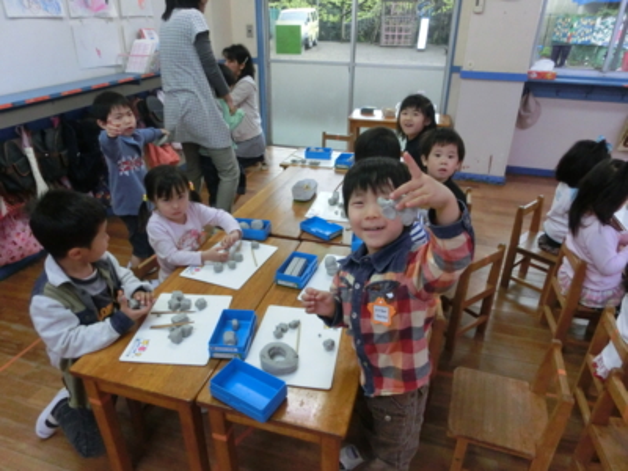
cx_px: 314
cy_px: 236
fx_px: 435
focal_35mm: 24
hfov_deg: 71.6
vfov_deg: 56.8
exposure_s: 1/250
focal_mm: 4.24
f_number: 3
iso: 640
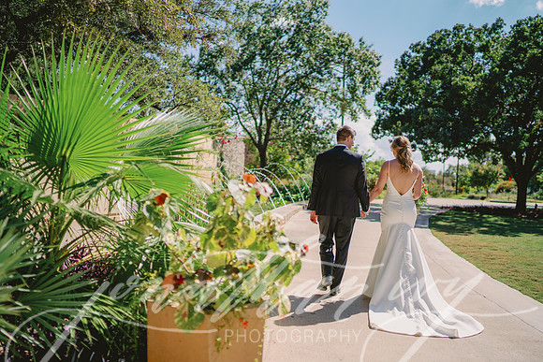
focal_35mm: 35
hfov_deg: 54.4
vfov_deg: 37.9
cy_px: 181
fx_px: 528
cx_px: 272
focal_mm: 35
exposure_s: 1/3200
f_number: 1.4
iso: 50
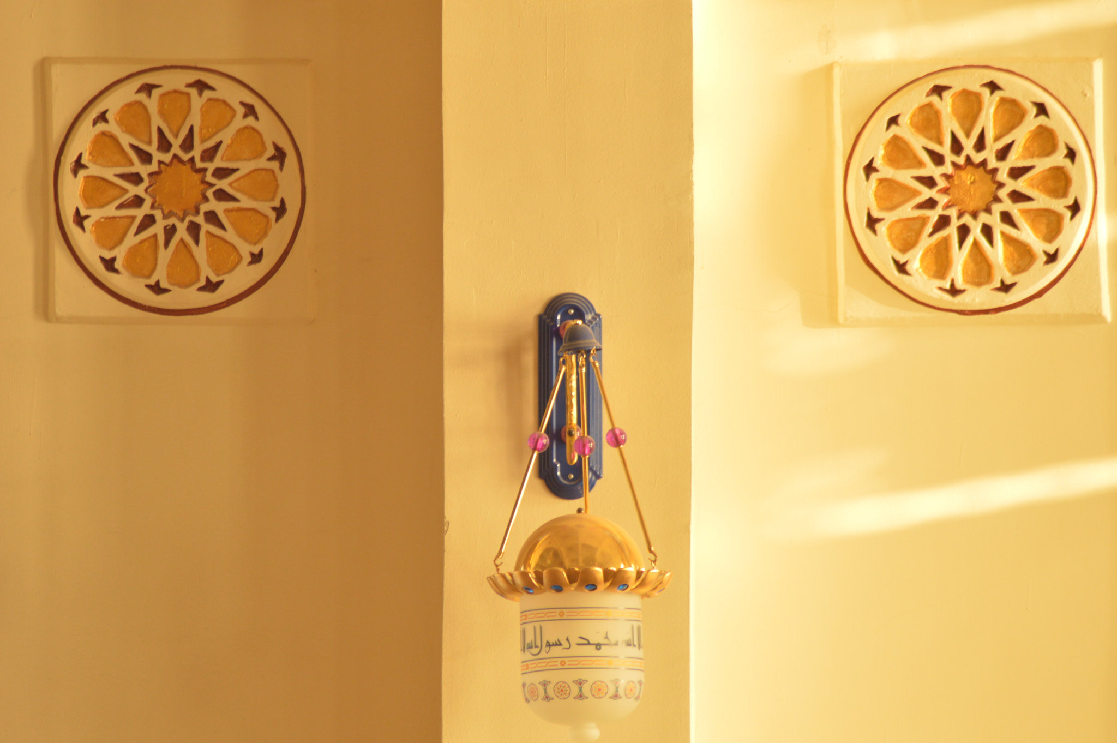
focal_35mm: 450
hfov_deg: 4.6
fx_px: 13951
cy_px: 372
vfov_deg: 3.1
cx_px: 558
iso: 400
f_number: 6.3
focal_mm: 300
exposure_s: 1/50
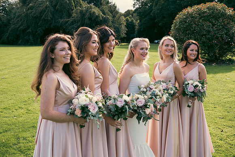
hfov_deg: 48.4
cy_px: 78
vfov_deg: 33.4
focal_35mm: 40
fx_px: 261
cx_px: 118
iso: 100
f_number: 5
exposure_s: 1/320
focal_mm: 40
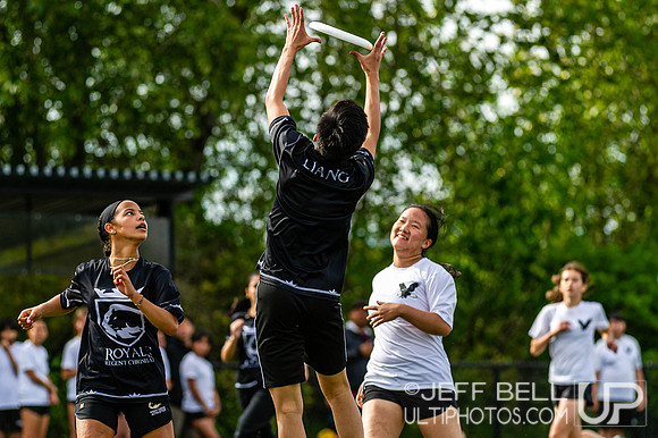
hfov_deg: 6.8
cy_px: 234
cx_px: 329
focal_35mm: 305
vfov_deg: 4.5
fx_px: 5563
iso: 200
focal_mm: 200
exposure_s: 1/1000
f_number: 4
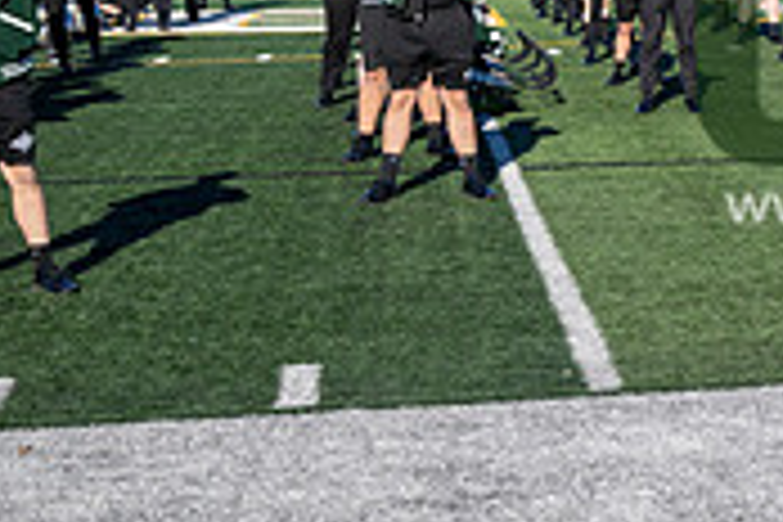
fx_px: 2175
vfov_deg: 13.6
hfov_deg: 18.8
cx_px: 1035
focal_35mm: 100
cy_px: 47
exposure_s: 1/2000
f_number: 4
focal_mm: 30
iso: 250
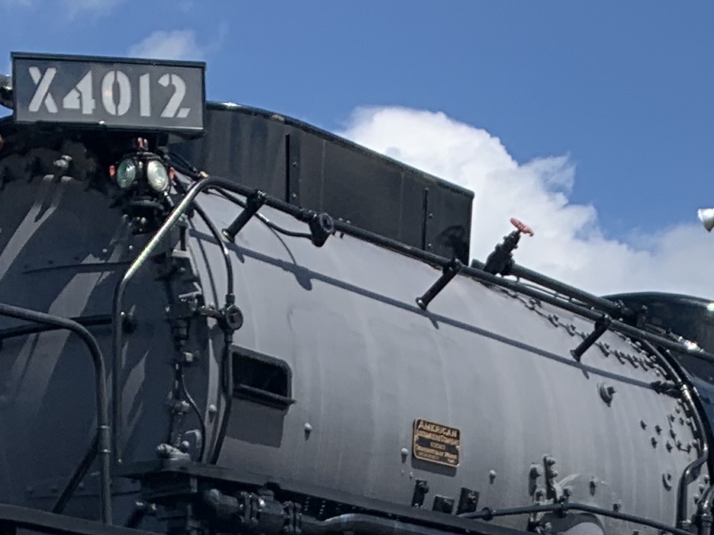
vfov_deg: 11.7
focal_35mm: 112
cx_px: 509
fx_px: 2310
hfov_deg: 17.5
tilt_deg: -5.2
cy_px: 1117
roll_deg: +0.3
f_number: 1.8
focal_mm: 4.25
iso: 25
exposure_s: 1/3289
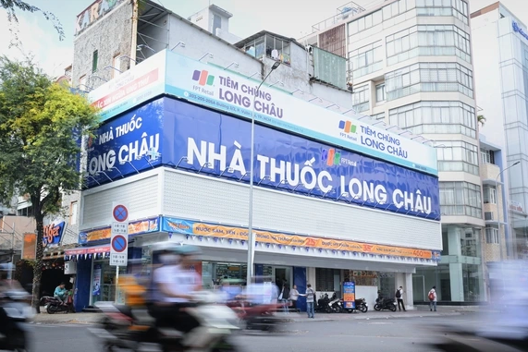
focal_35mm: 37
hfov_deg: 51.9
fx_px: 543
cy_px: 194
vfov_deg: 35.9
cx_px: 264
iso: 125
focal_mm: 33
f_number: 22
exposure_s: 1/8
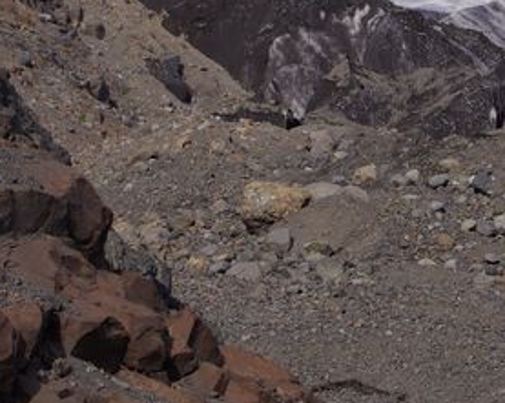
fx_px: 3643
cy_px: -24
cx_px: 784
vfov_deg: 6.3
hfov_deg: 7.8
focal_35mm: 244
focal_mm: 40
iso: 100
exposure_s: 1/800
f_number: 6.3
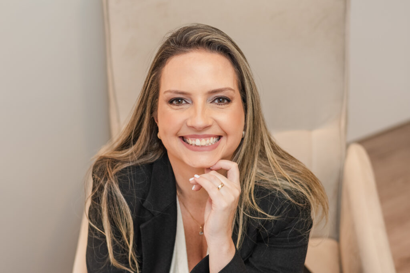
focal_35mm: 75
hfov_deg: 27.0
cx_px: 205
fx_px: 854
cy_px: 136
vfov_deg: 18.2
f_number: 2.5
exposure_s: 1/250
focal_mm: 50
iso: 800
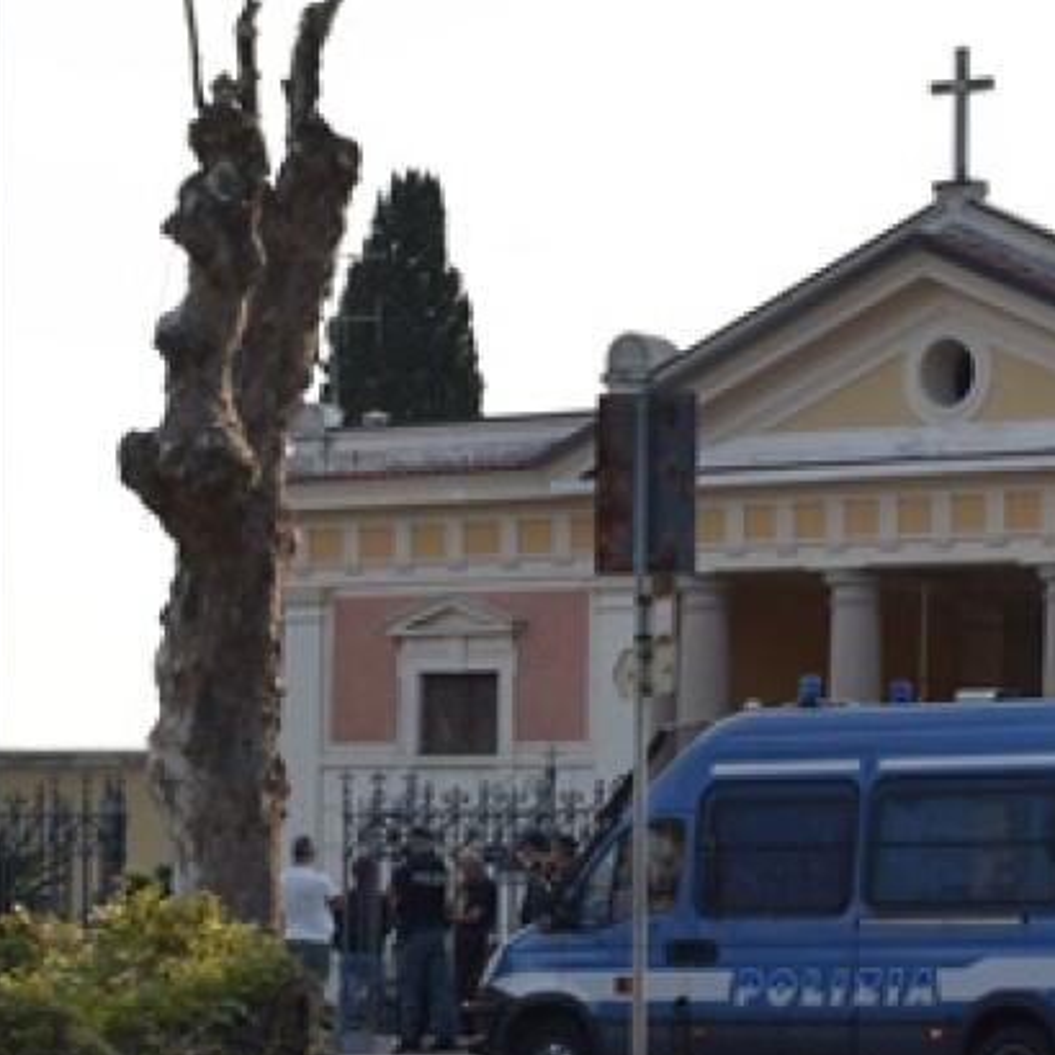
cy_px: 719
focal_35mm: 179
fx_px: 6172
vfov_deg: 9.8
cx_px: 859
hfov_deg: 9.7
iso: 200
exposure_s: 1/250
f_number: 8
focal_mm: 48
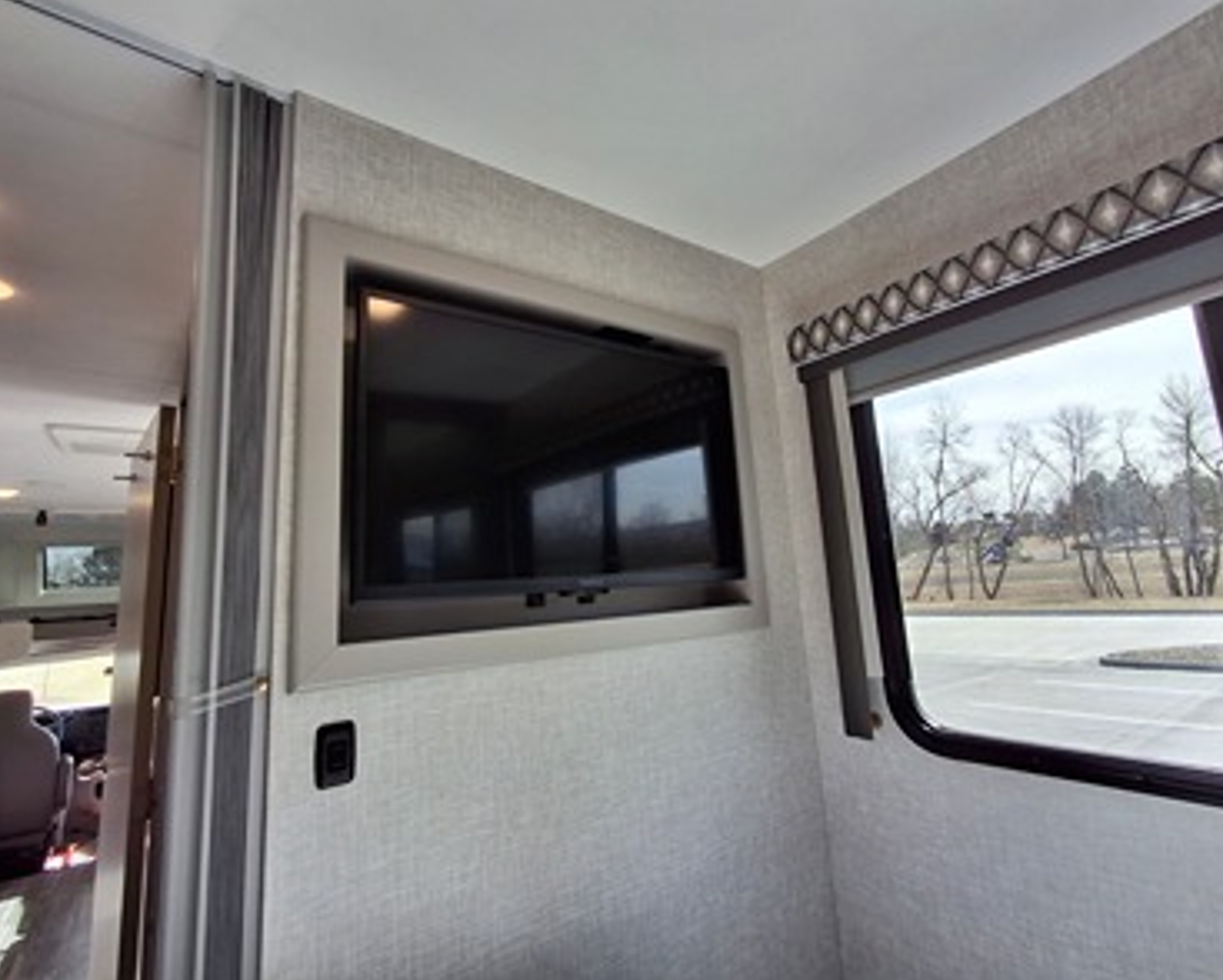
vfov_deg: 77.0
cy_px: 483
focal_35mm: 17
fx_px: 616
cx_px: 626
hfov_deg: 89.6
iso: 40
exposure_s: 1/266
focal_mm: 1.64
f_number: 2.2
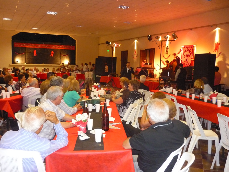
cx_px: 114
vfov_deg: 42.9
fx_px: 218
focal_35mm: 33
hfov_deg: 55.4
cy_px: 86
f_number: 2.8
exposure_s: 1/30
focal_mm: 5.5
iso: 500
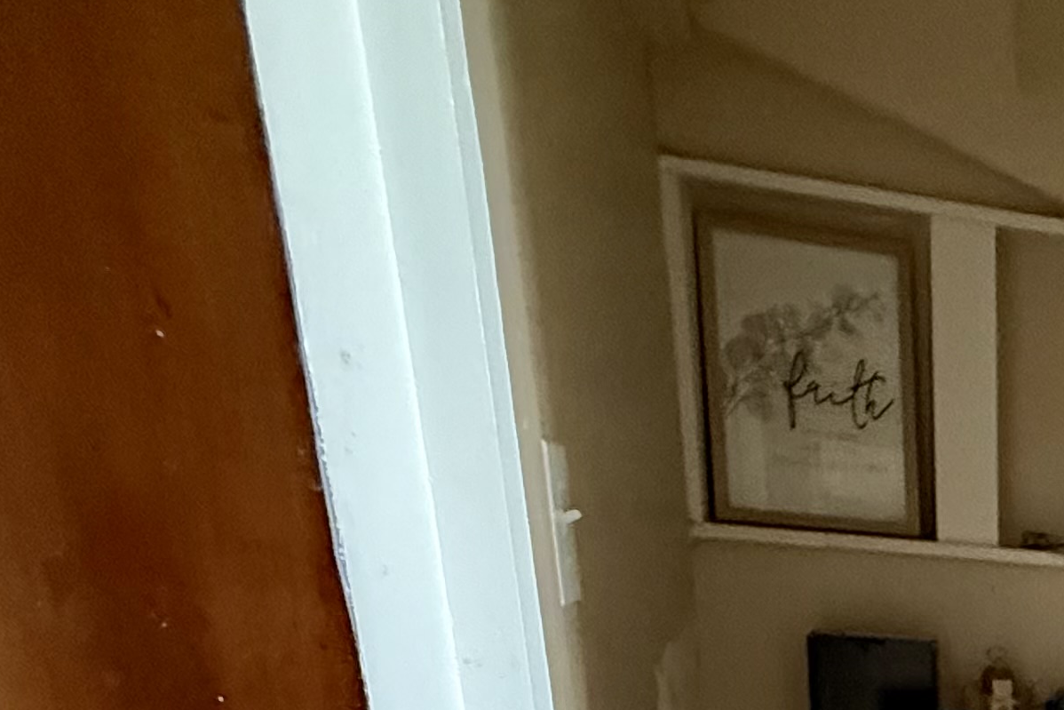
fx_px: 1448
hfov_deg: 29.7
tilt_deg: -19.6
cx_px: 1475
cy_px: 1049
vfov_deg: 22.7
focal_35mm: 49
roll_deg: -5.9
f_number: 2.2
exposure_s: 1/60
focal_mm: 2.22
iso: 800
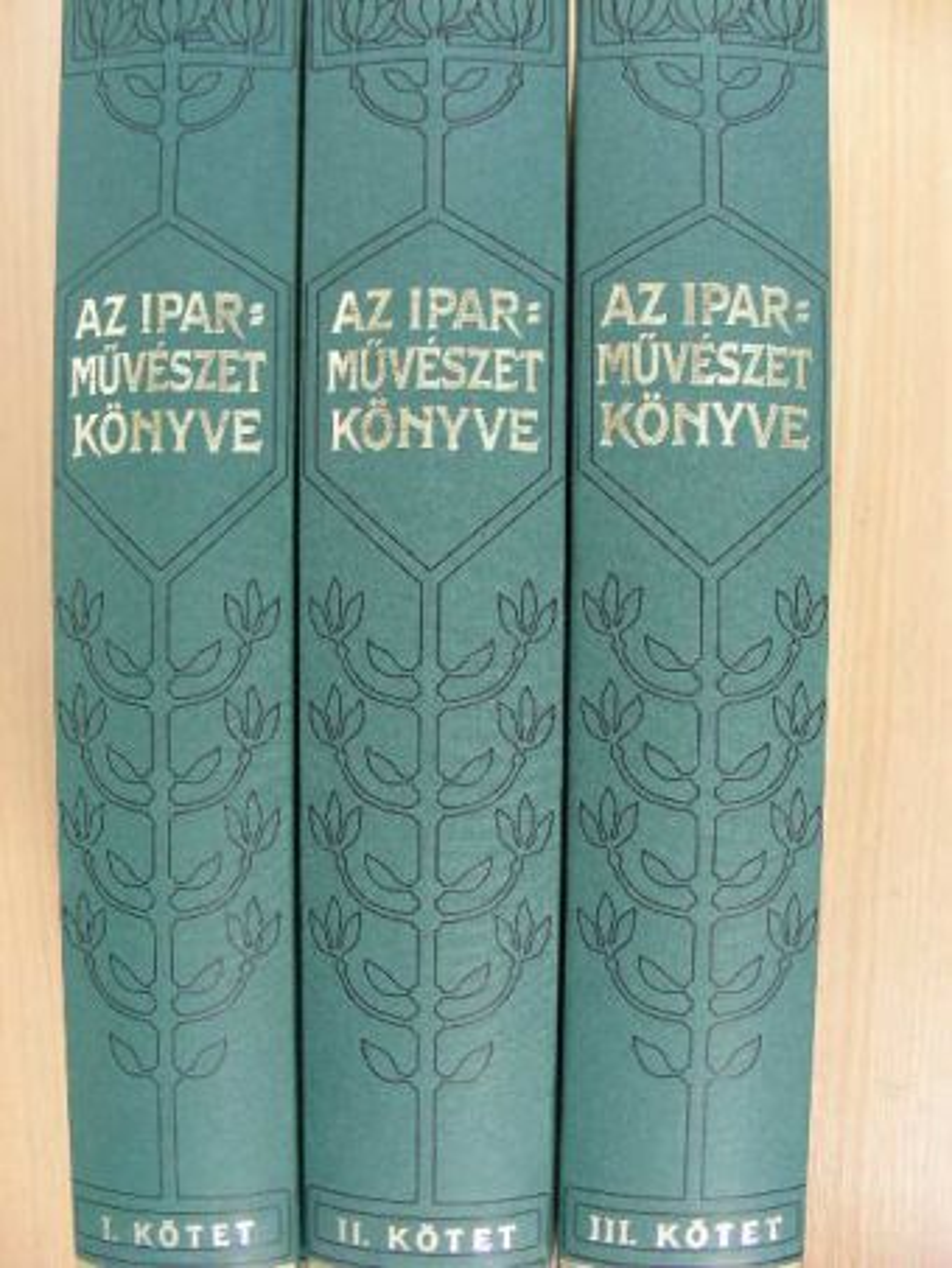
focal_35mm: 38
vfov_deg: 49.0
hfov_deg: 37.7
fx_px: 1393
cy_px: 634
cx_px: 476
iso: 100
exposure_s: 1/4.5
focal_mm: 6.3
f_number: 3.5
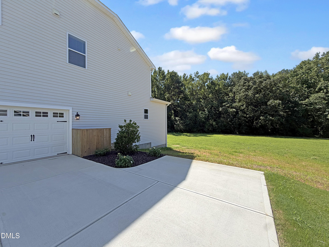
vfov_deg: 85.7
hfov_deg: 102.1
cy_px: 124
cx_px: 164
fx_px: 133
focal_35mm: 14
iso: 20
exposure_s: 1/820
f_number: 2.2
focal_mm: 2.22
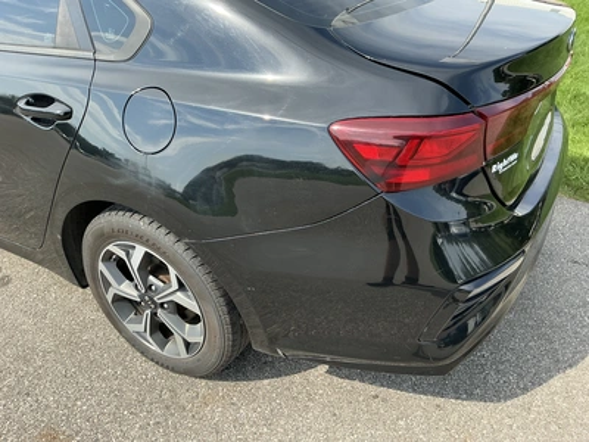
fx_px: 476
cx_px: 294
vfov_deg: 49.7
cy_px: 221
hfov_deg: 63.4
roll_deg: +2.3
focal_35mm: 28
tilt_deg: -32.1
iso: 25
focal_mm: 3
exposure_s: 1/556
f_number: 1.8
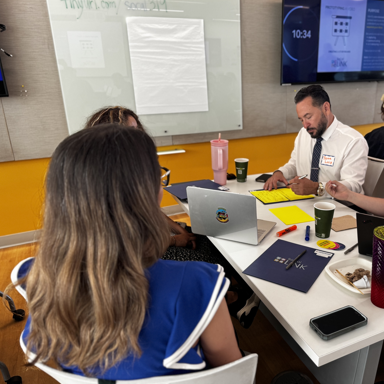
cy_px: 189
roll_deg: -0.2
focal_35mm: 29
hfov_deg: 54.3
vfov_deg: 55.6
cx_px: 261
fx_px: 364
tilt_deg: -18.7
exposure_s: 1/100
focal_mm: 6.76
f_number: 1.78
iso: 100
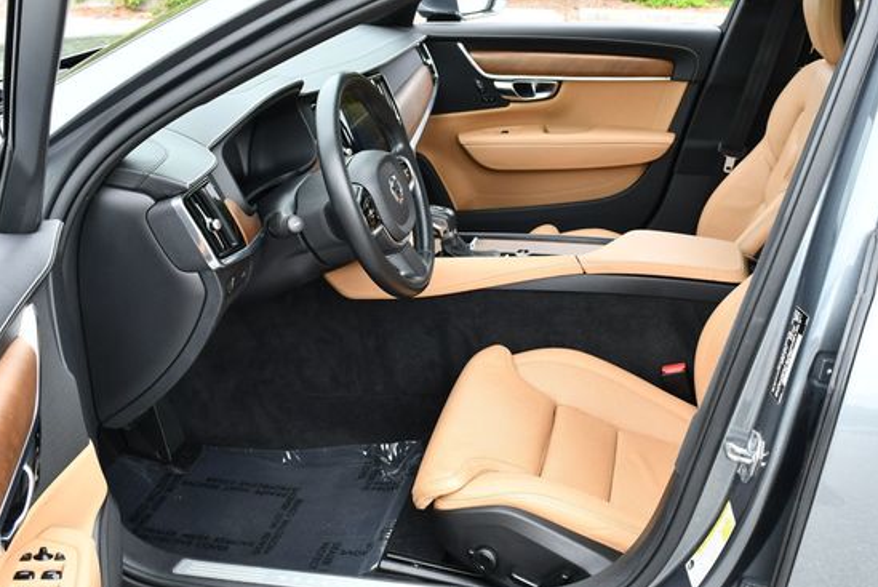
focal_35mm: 42
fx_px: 1025
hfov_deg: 46.3
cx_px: 473
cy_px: 288
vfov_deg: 31.9
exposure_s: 1/250
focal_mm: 18
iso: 400
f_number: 5.6
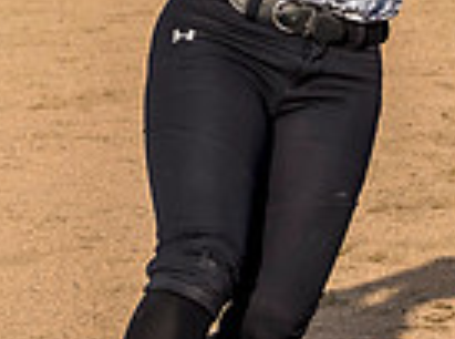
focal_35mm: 577
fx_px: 7564
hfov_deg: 3.4
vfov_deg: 2.6
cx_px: 263
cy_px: 8
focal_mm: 56
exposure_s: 1/1000
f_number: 5
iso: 400
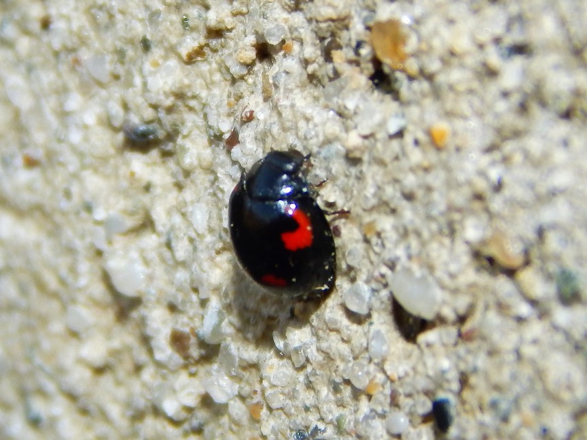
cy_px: 220
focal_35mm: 182
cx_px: 294
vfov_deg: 8.2
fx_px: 3087
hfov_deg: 10.9
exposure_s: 1/60
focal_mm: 32.8
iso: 125
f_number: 10.5
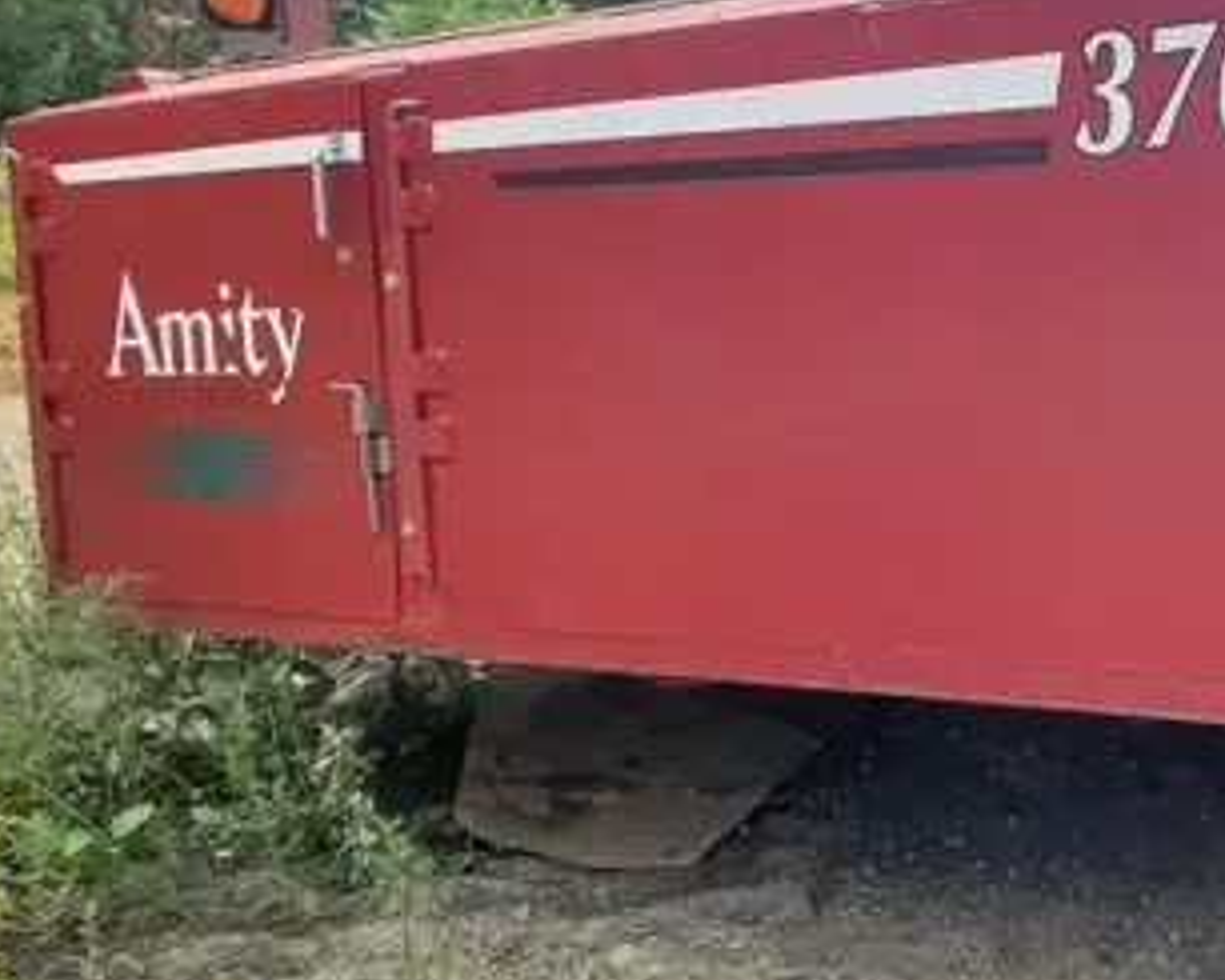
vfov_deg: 28.6
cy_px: 532
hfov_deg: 33.0
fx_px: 1922
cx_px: 1169
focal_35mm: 53
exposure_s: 1/834
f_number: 2.4
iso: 50
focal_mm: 4.3
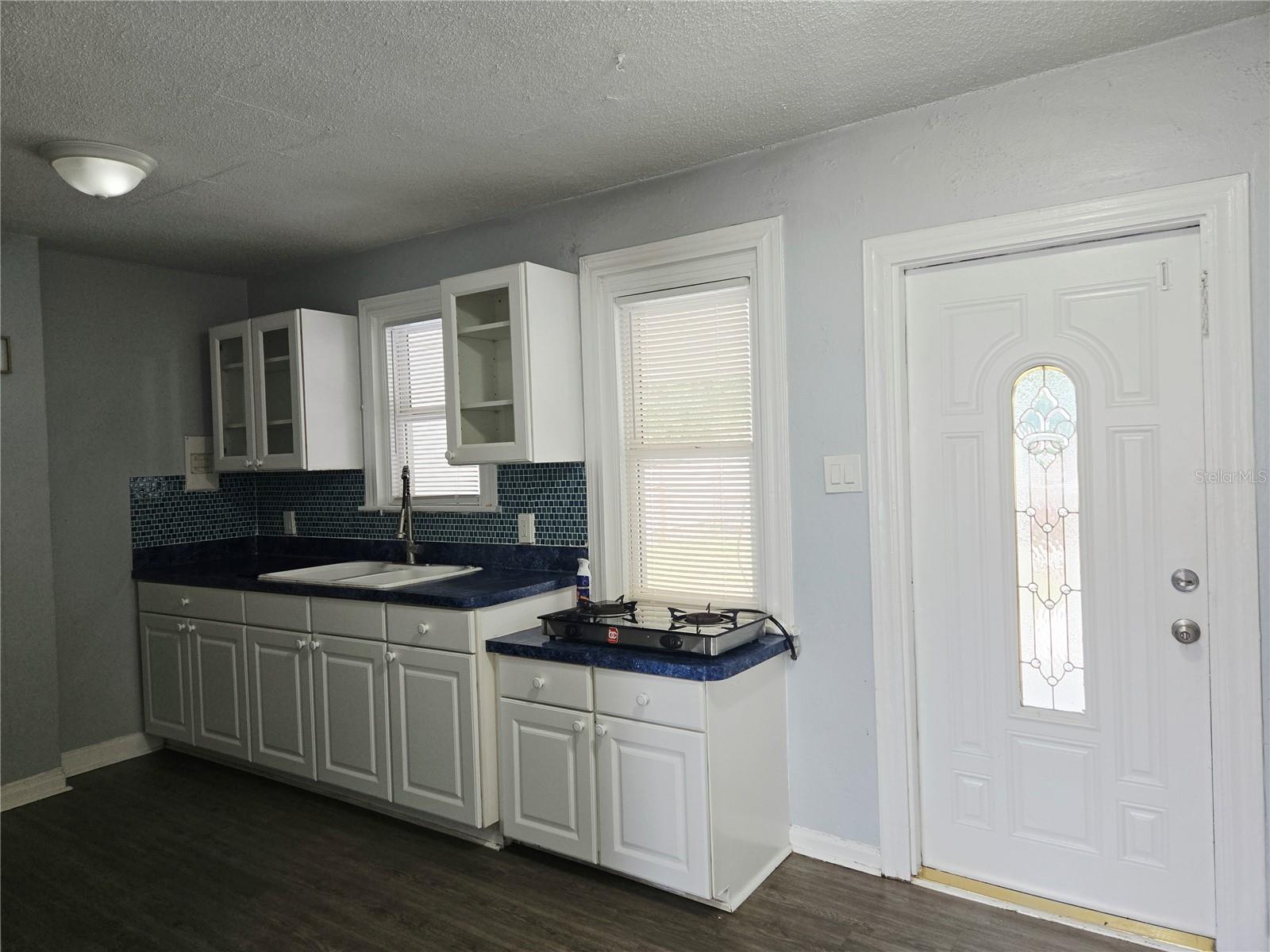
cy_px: 476
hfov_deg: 73.9
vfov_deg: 58.9
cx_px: 635
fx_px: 844
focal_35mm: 23
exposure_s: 1/120
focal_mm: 5.4
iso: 125
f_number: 1.8
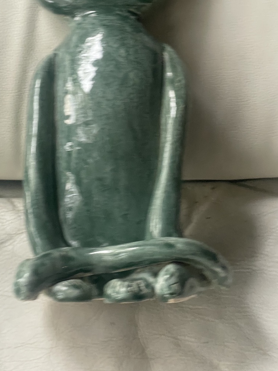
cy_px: 152
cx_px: 121
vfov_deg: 31.1
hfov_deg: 23.6
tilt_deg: -67.5
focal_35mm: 62
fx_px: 664
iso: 320
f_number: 2
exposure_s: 1/60
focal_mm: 6
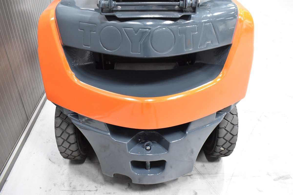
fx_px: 244
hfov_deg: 61.9
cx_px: 146
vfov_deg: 43.6
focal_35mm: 30
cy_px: 98
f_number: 5
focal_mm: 20
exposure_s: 1/13
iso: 1600
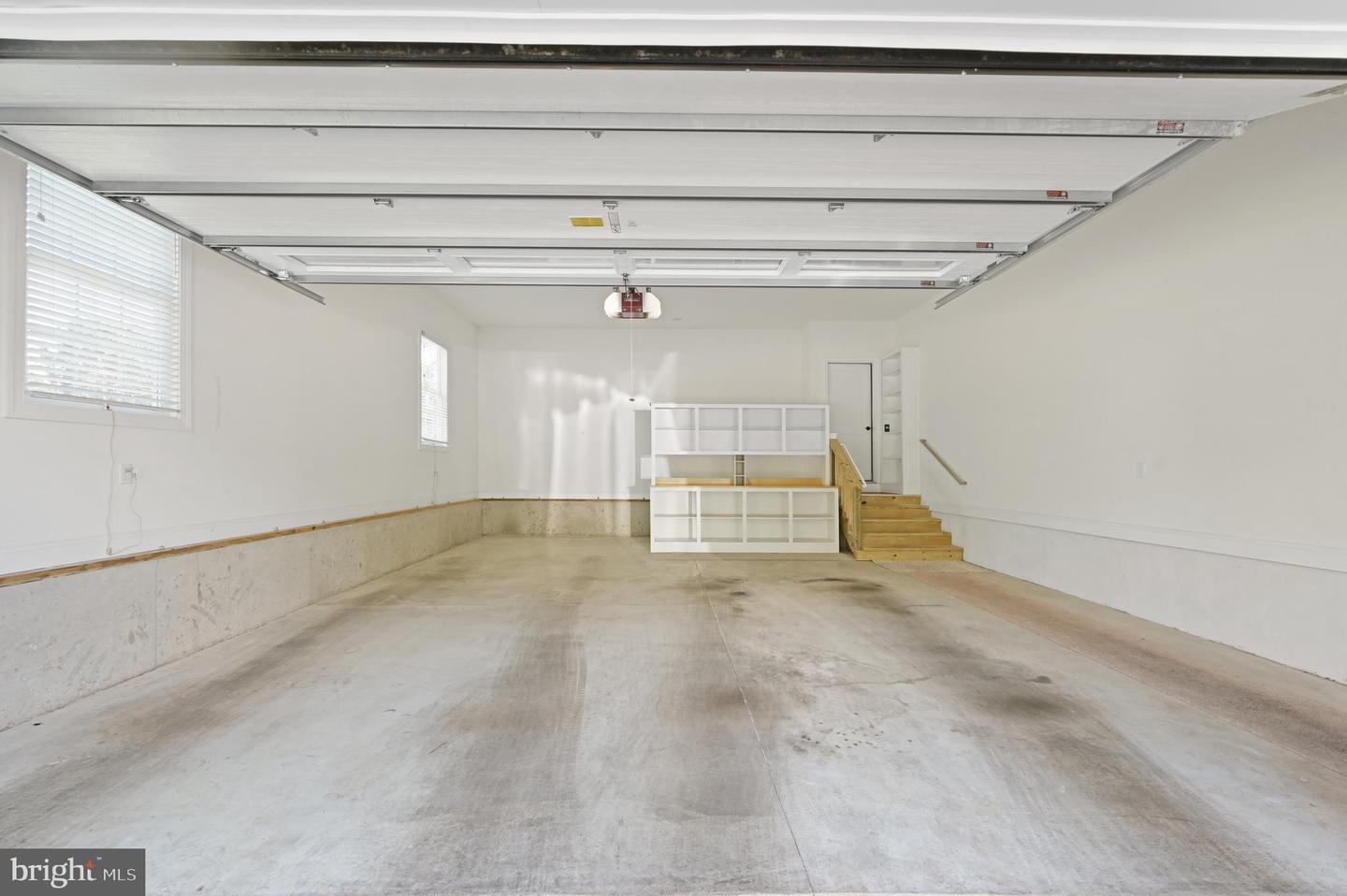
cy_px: 448
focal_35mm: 14
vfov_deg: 81.1
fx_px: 523
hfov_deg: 104.3
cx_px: 674
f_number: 8
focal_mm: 14
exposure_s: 1/160
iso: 250
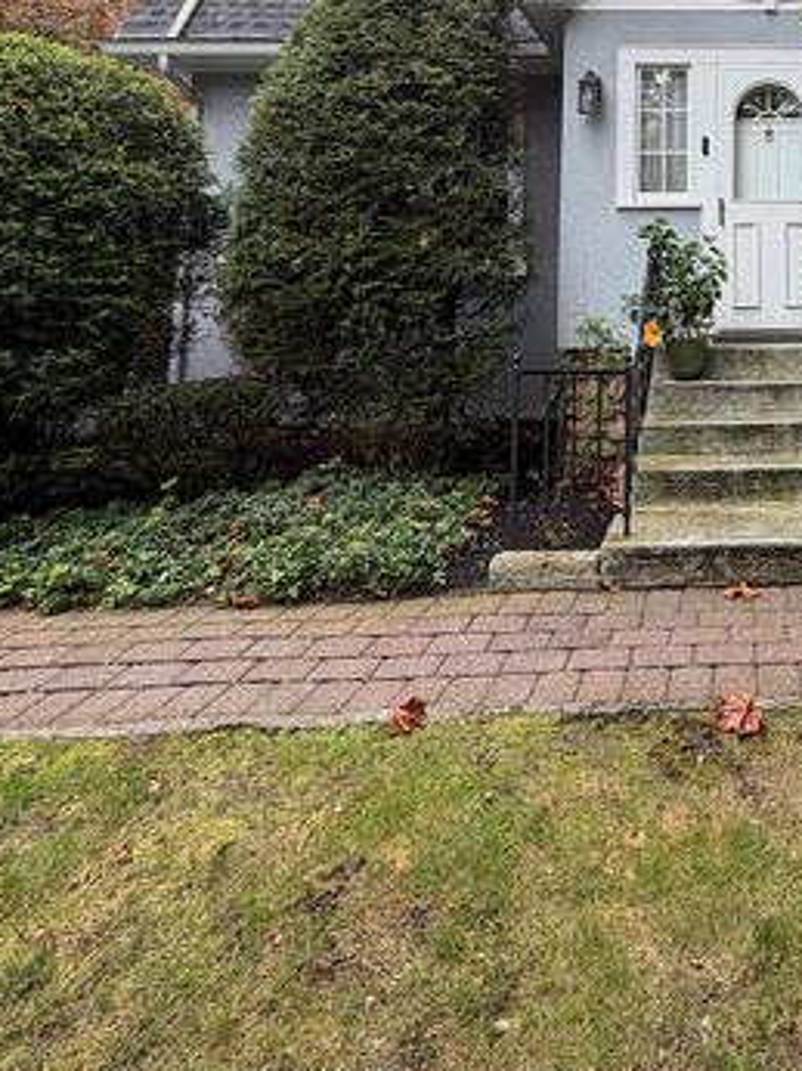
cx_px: 756
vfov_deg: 59.4
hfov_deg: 45.3
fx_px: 835
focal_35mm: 27
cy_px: 190
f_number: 2.2
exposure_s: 1/121
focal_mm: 2.22
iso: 64
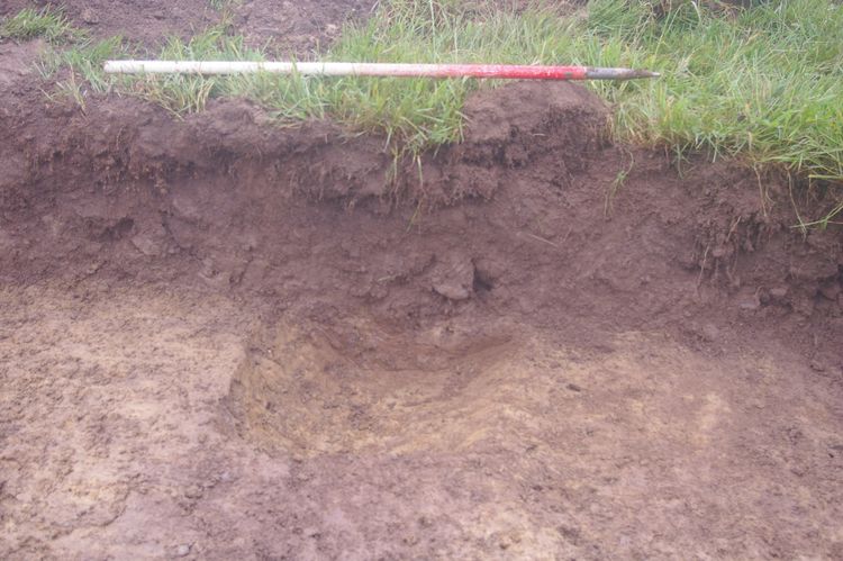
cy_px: 280
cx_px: 422
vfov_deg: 27.2
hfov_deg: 40.0
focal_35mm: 50
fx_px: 1158
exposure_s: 1/90
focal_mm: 33
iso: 400
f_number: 5.6
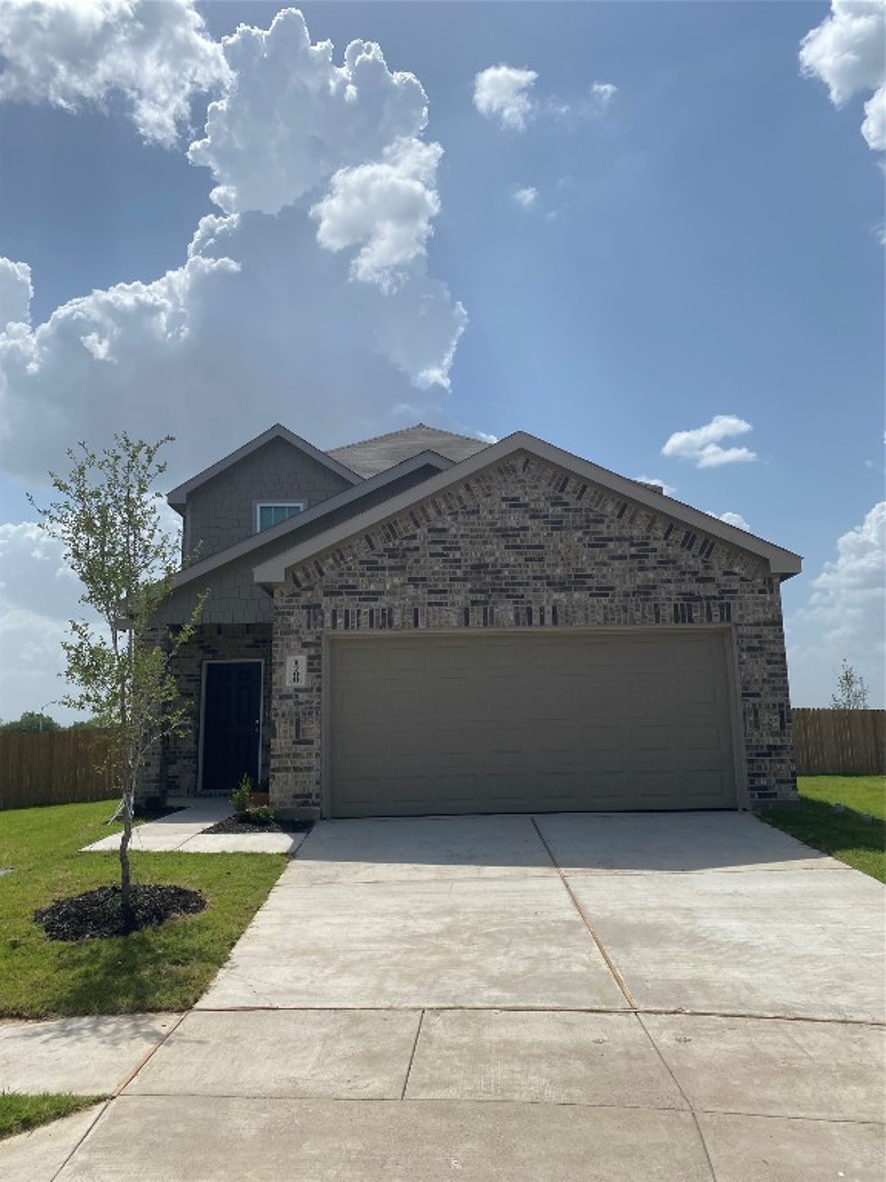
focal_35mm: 26
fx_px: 887
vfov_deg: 67.3
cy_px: 591
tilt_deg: +10.5
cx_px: 443
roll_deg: +0.4
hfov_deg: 53.1
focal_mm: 4.25
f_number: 1.8
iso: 32
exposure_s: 1/7194
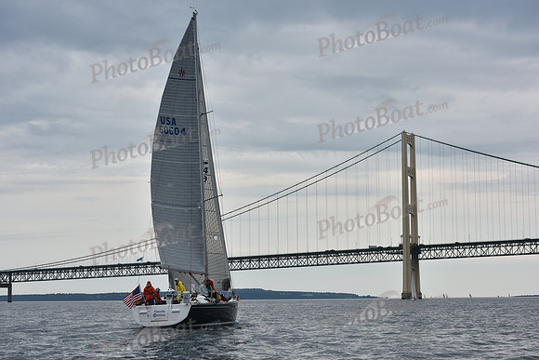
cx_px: 270
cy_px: 180
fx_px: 1048
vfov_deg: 19.5
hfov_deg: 28.8
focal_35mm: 70
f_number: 7.1
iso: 250
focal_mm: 70
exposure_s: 1/800
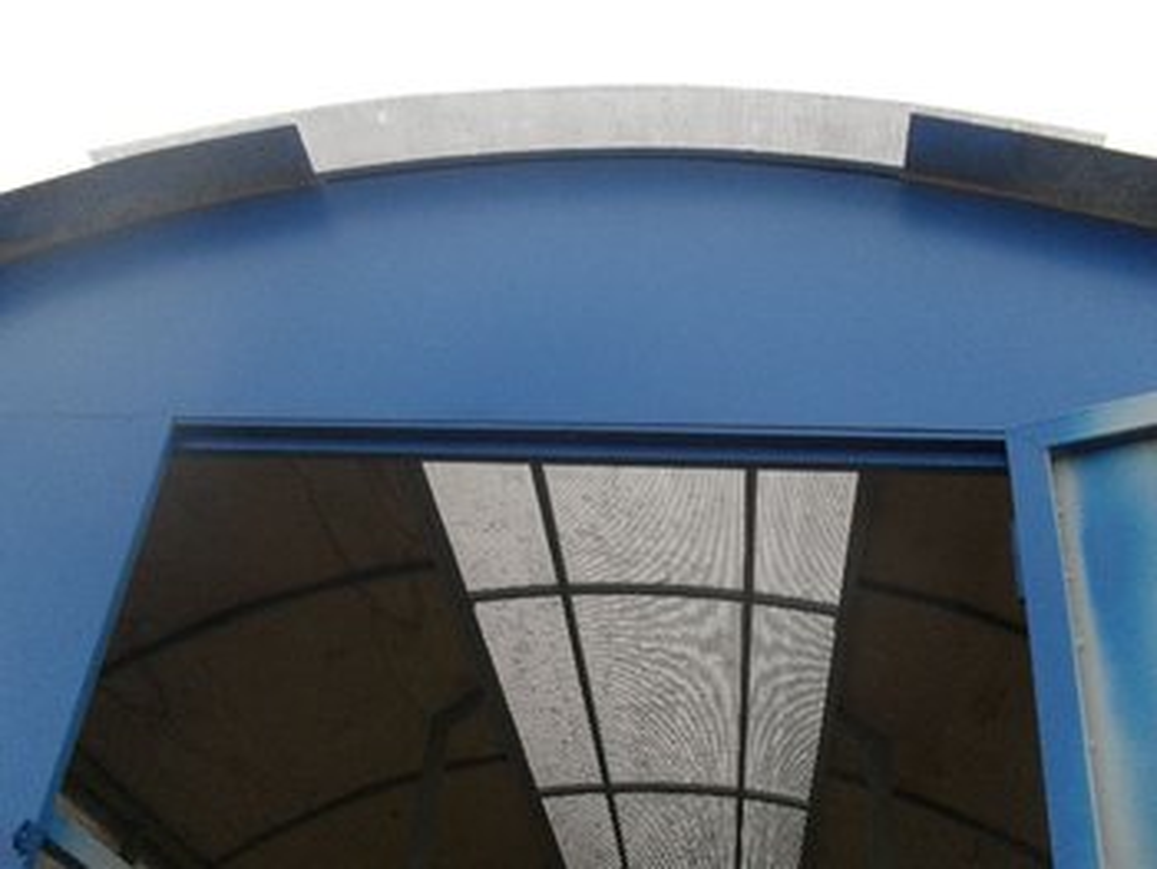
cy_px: 434
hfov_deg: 52.6
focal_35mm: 35
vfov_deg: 40.7
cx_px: 578
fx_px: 1171
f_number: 3.2
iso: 100
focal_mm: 6.3
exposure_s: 1/90
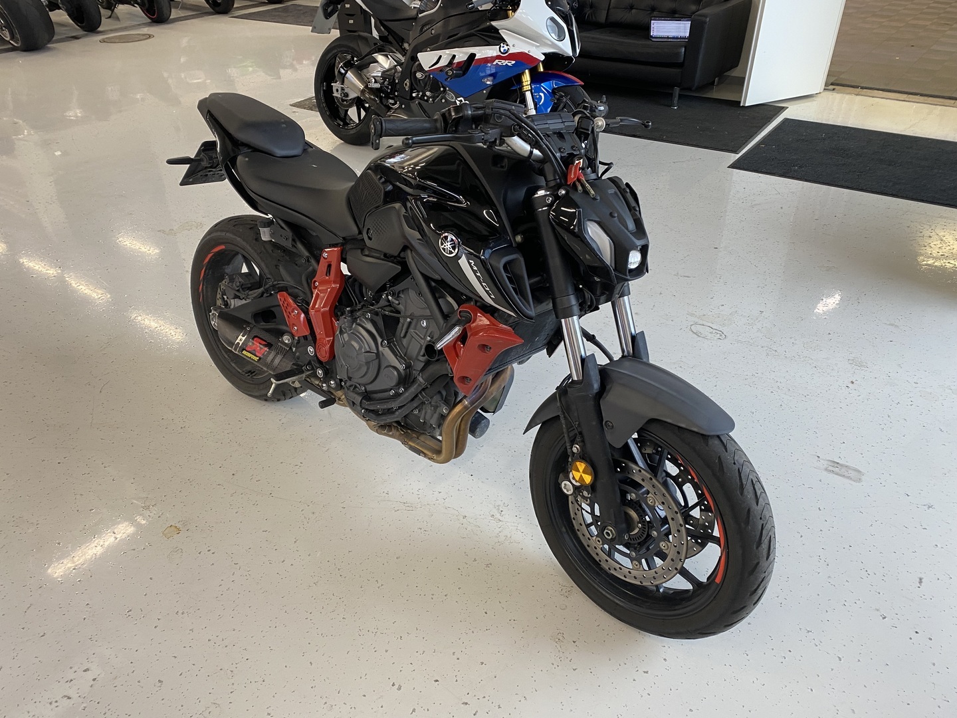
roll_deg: +3.0
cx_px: 478
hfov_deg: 67.3
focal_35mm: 26
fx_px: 719
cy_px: 359
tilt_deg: -34.3
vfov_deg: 53.1
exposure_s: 1/50
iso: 80
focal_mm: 4.25
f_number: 1.8
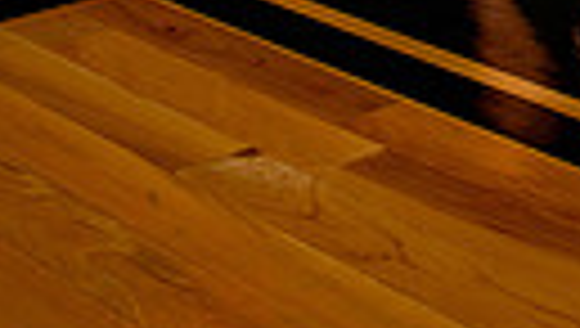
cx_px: 526
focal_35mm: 124
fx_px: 1910
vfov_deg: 8.6
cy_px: -571
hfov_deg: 17.0
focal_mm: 34
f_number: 8
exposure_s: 1/500
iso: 250
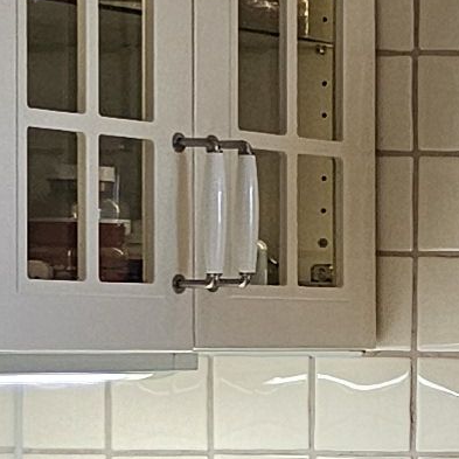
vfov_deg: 8.4
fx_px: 3105
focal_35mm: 207
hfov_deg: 6.1
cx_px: 2167
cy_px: 355
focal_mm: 6.3
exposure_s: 1/100
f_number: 1.7
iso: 125
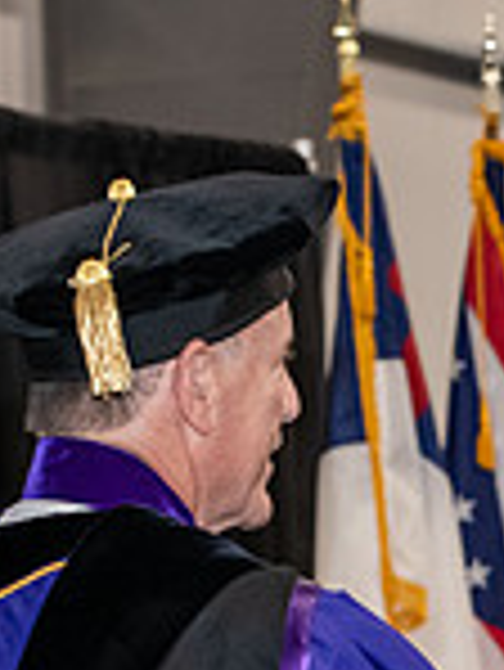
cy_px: 614
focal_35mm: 262
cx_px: 706
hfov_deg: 5.6
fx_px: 5079
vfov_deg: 7.5
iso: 2500
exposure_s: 1/200
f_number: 5
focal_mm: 70
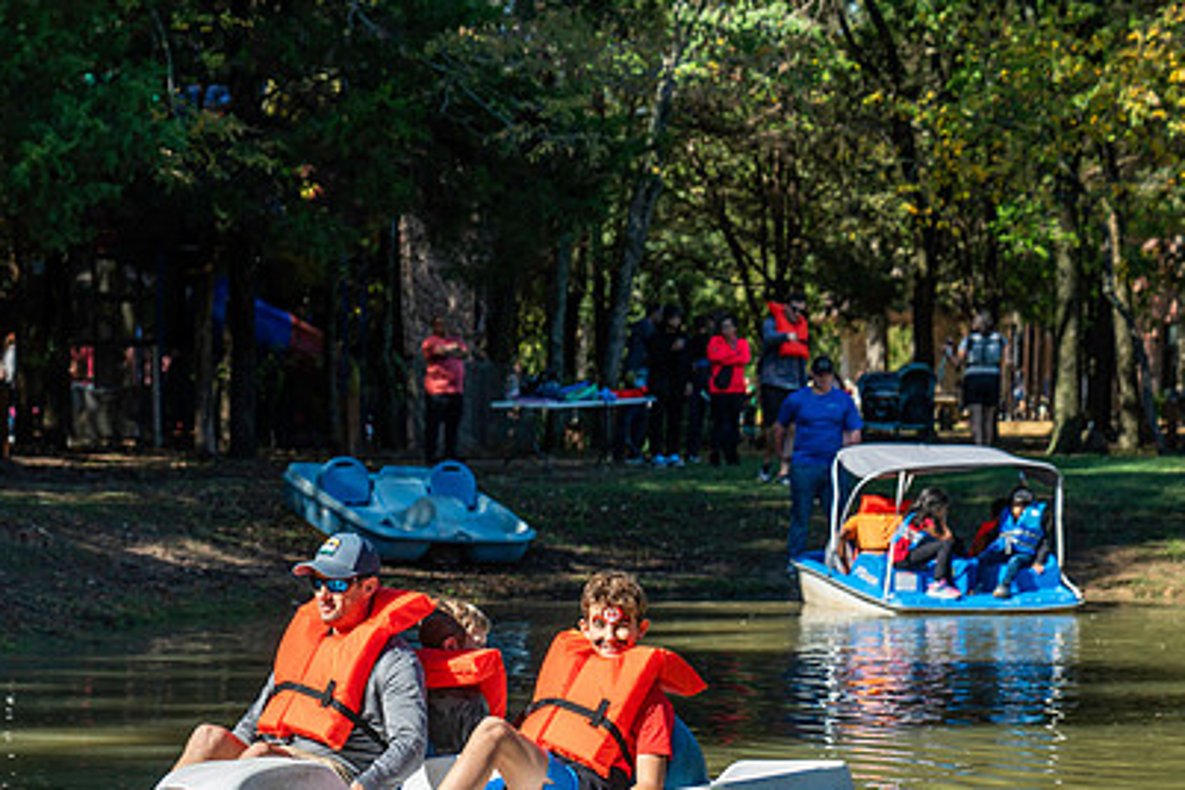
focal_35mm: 110
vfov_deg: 12.4
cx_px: 312
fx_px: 3621
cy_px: 616
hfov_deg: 18.5
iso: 160
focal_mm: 70
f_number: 4
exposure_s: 1/640
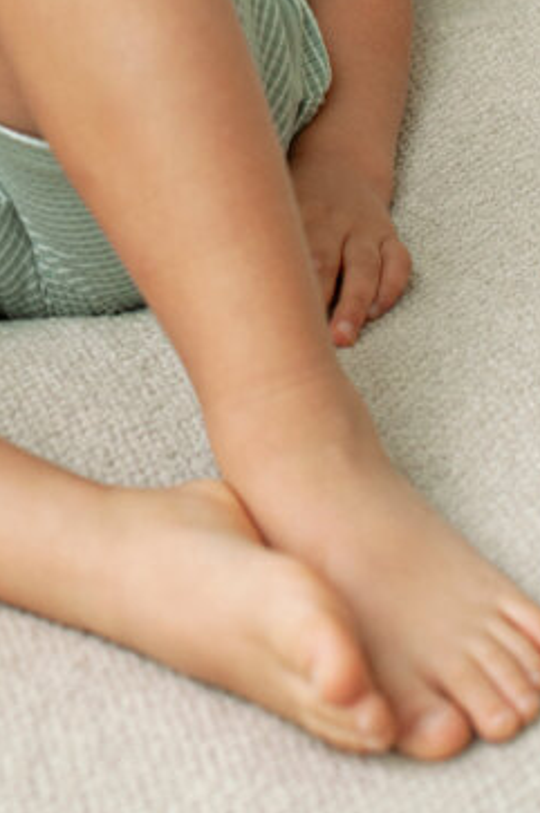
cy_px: -63
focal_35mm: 141
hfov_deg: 9.6
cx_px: -12
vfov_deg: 14.3
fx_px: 3181
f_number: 3.5
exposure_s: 1/125
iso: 640
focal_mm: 50
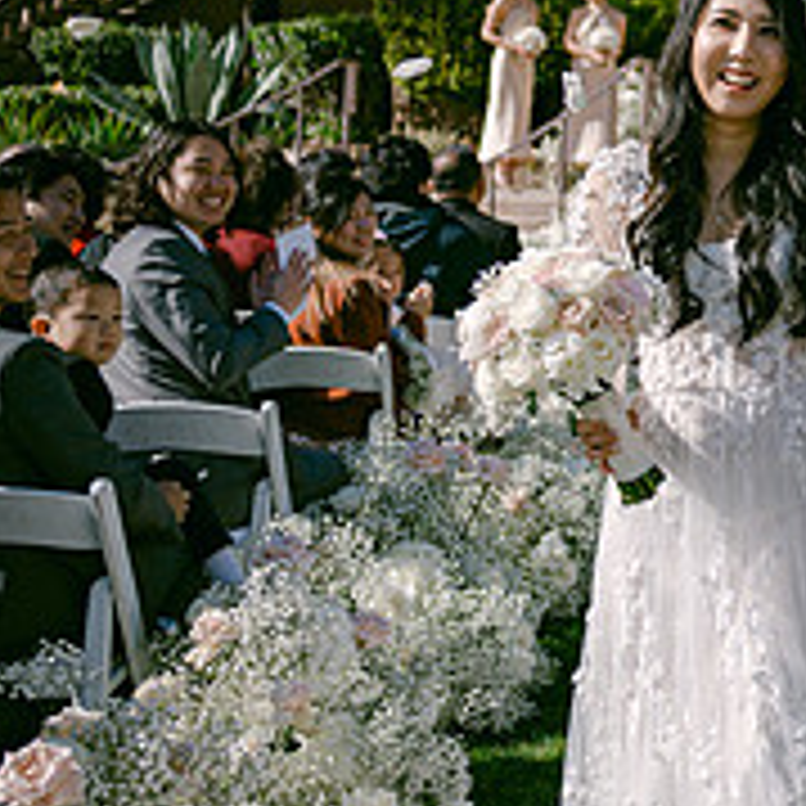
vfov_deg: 21.4
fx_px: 2081
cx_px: 1157
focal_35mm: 79
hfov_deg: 19.5
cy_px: 77
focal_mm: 28
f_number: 2.8
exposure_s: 1/3200
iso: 100
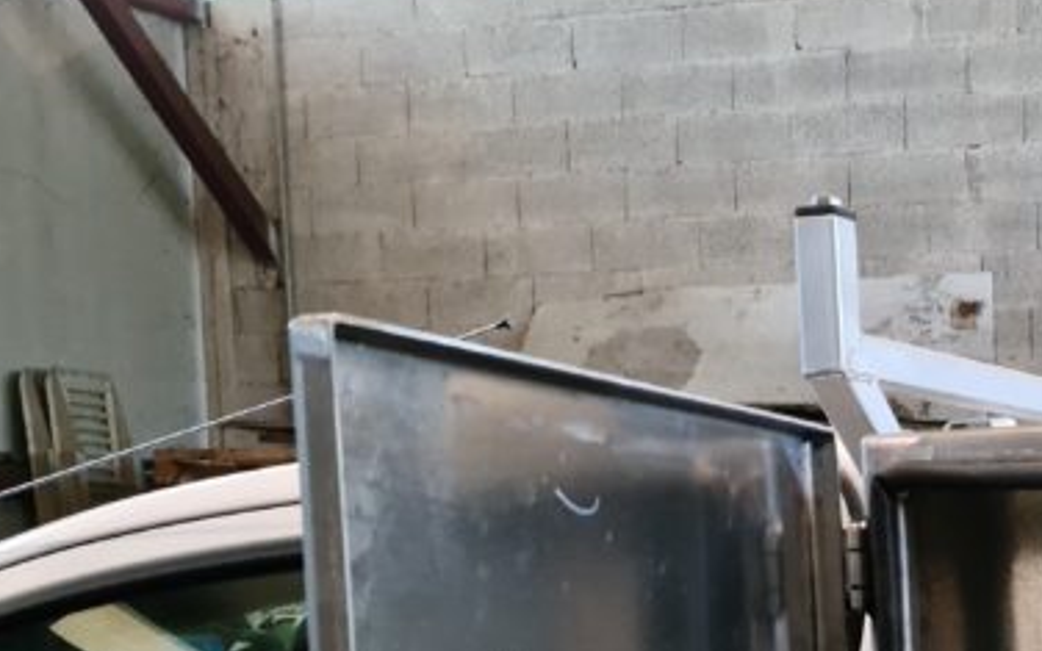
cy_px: 715
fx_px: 2215
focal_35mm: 78
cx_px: 1197
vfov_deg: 16.2
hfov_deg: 24.4
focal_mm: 5.9
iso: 320
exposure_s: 1/50
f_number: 2
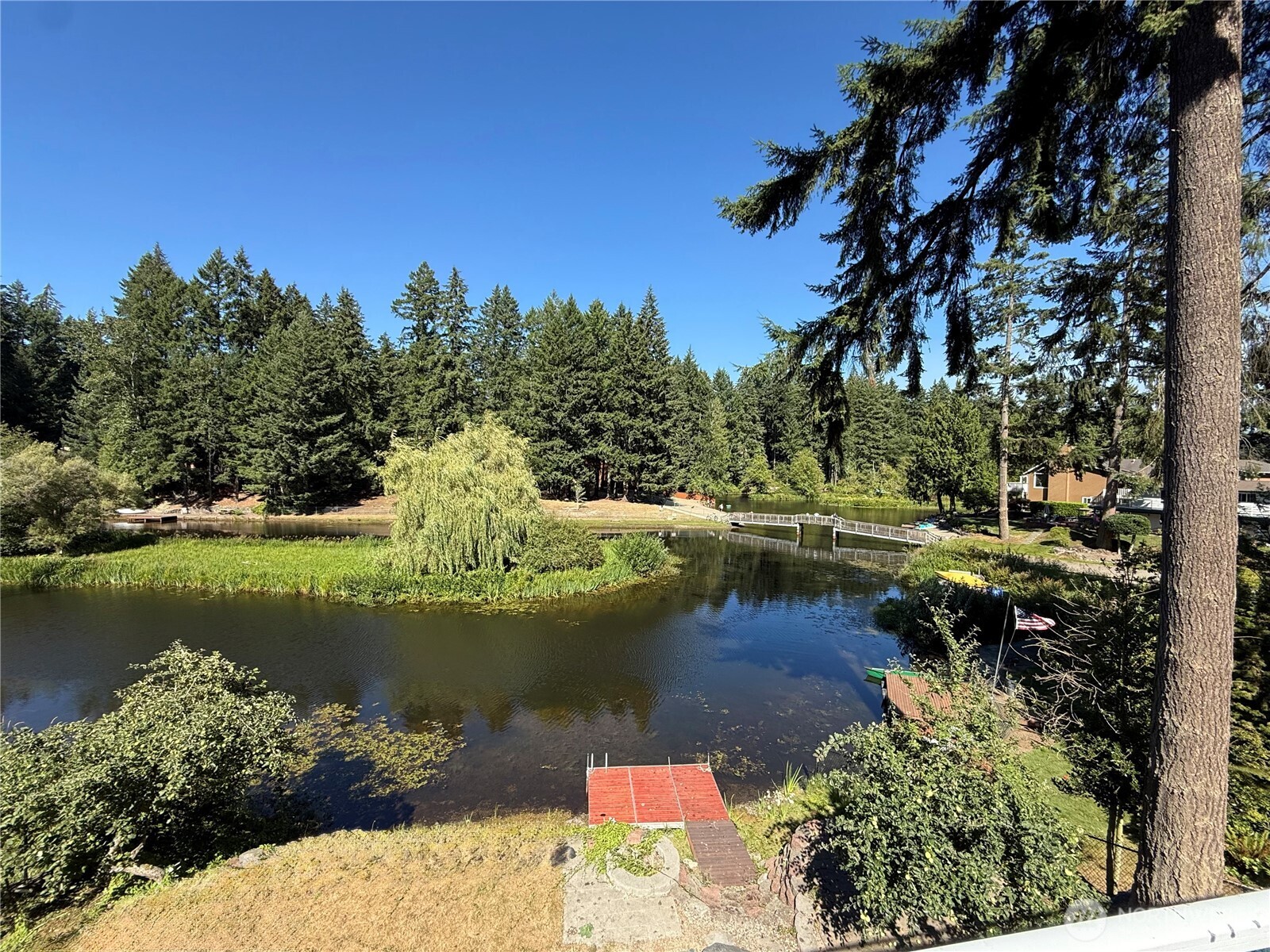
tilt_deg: -0.7
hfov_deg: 102.1
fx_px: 514
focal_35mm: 14
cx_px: 635
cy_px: 476
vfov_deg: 85.7
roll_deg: -1.6
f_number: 2.2
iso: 50
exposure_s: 1/751
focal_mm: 2.22
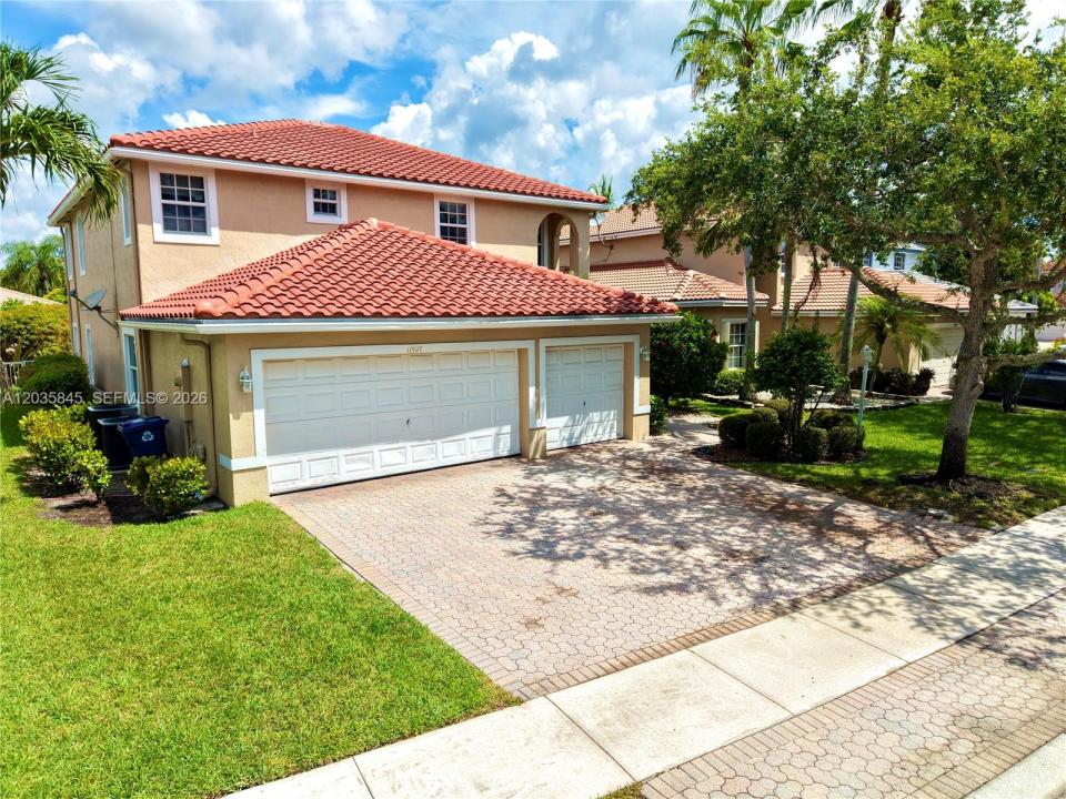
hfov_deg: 71.6
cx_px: 533
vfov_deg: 56.8
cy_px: 400
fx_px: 739
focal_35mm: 24
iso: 280
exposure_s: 1/6400
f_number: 1.8
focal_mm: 8.67
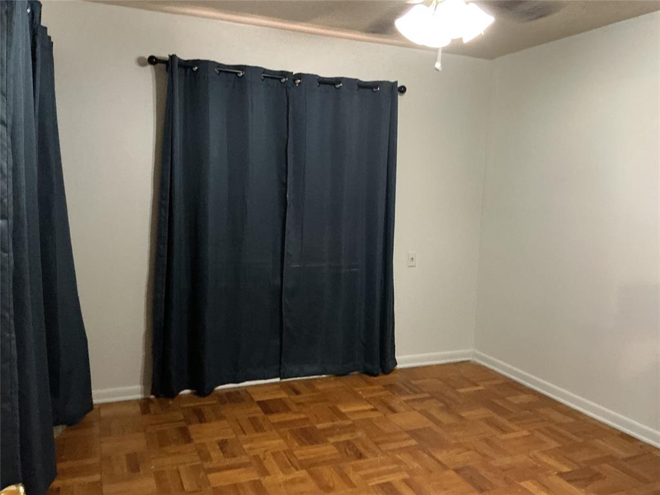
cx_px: 330
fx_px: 553
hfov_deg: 61.7
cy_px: 248
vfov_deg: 48.2
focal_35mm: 29
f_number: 1.8
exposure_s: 1/30
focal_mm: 3
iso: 500
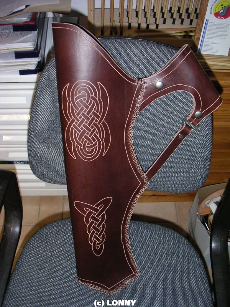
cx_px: 115
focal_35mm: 38
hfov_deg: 37.7
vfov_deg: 49.0
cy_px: 154
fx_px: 337
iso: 160
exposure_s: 1/45
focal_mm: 6
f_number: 2.8
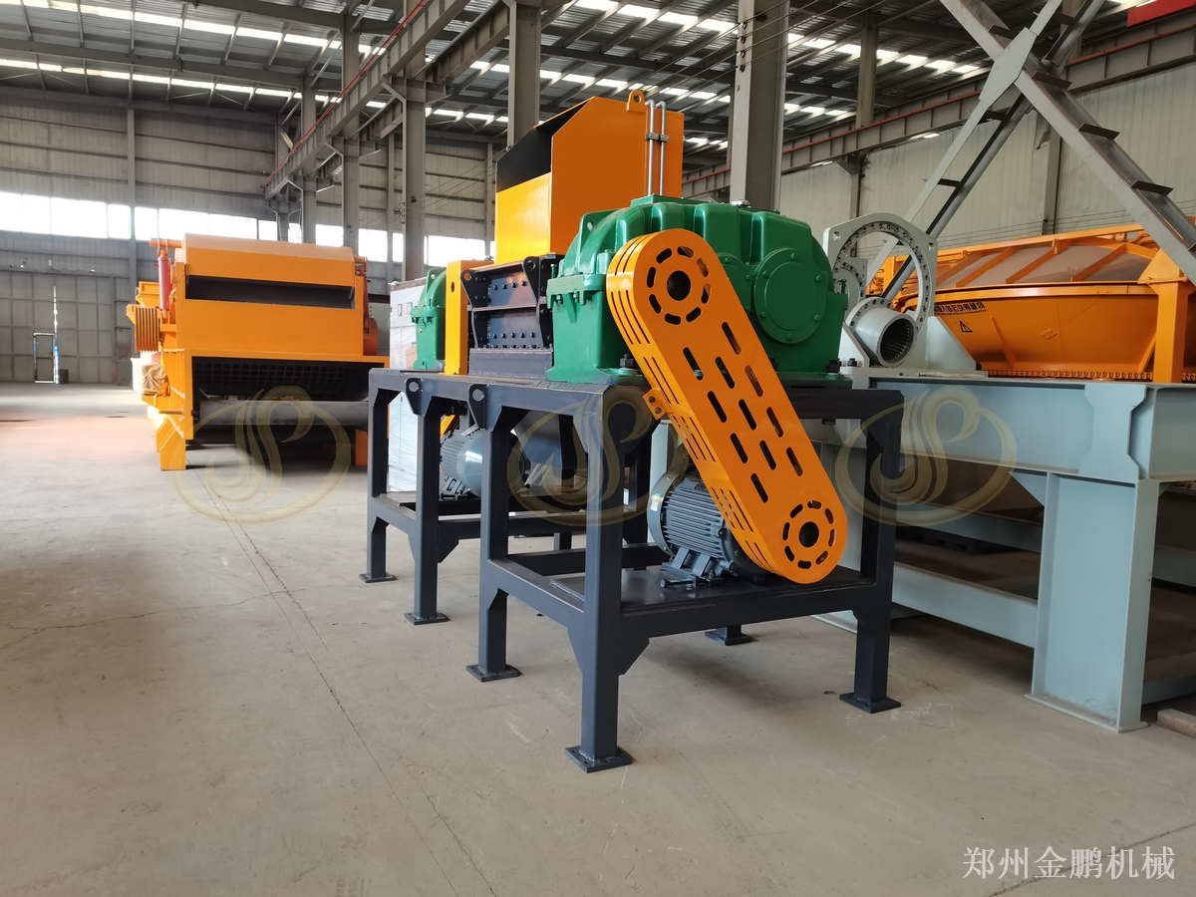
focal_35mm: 26
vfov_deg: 53.1
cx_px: 598
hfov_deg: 67.3
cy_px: 448
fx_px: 898
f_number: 1.8
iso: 250
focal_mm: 5.58
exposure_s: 1/50
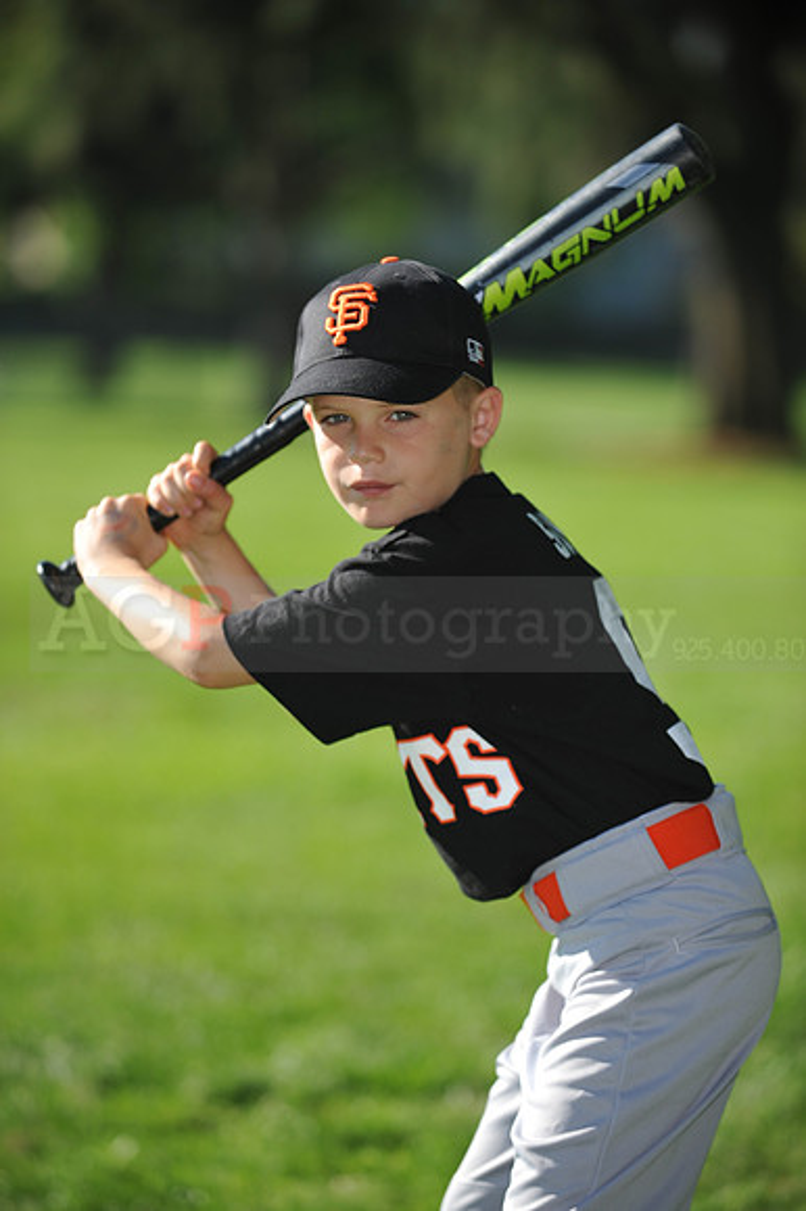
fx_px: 5884
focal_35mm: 175
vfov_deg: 11.8
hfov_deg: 7.8
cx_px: 403
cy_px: 606
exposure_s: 1/1250
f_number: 4
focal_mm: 175
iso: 200
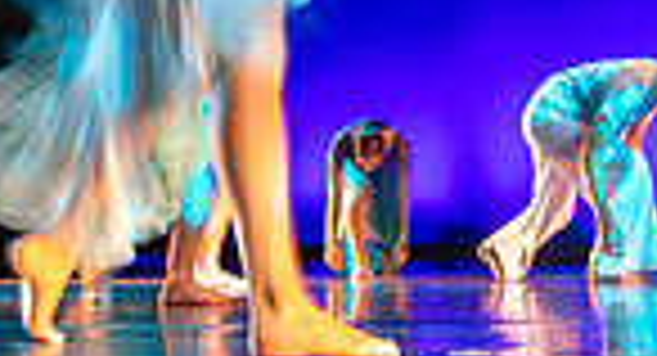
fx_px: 2003
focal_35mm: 116
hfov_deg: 18.6
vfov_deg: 9.4
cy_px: -381
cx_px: 348
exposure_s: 1/4
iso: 1000
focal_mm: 24
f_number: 4
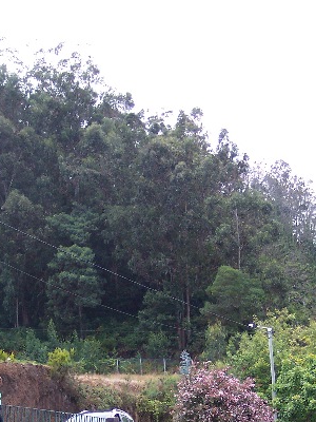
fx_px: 925
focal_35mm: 76
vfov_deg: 25.4
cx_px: 187
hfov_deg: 19.4
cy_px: 312
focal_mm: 8
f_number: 2.8
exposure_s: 1/500
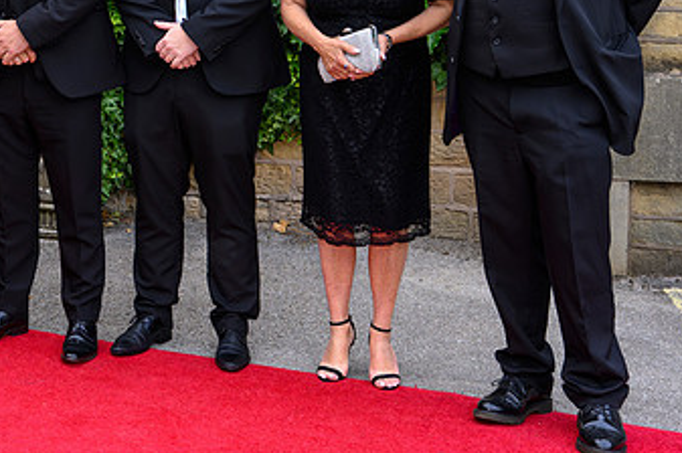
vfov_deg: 18.7
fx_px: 1344
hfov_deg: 27.4
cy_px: 9
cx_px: 63
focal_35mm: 71
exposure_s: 1/125
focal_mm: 33.5
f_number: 5.6
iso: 900
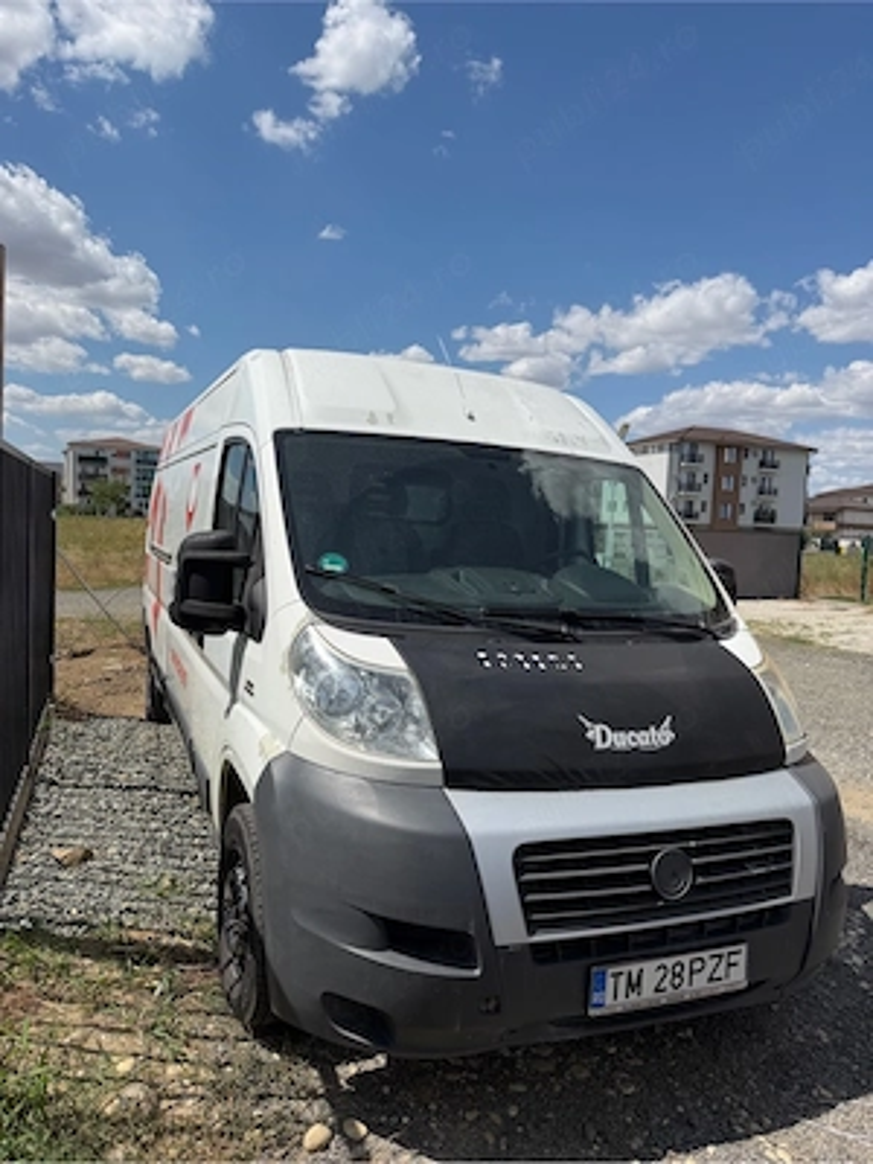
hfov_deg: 56.8
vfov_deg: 71.6
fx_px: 807
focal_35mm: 24
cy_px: 582
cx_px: 436
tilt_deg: -4.5
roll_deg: -2.3
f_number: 1.78
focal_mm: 6.76
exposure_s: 1/7353
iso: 80
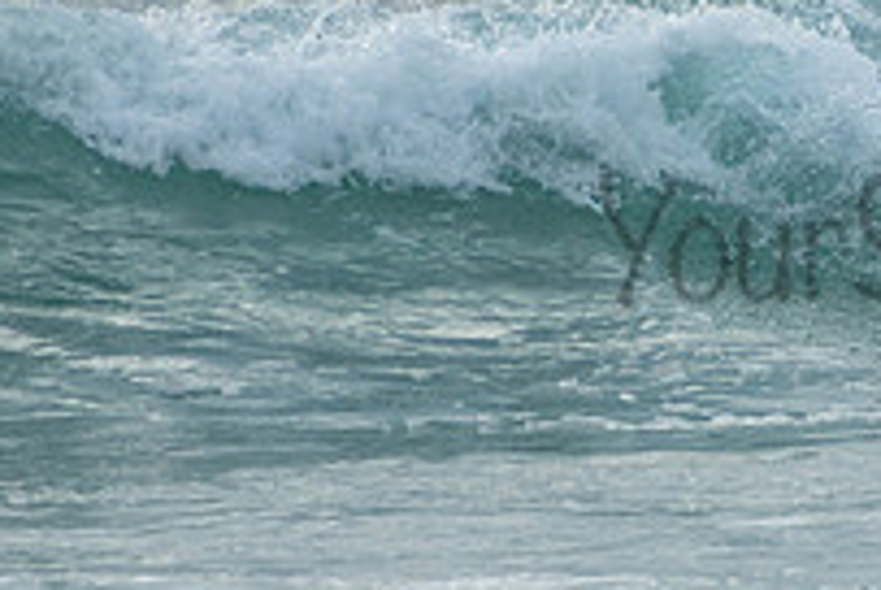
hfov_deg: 1.2
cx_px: 1046
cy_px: 202
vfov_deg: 0.8
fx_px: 41957
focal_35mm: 1712
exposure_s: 1/1000
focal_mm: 400
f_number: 5.6
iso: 320
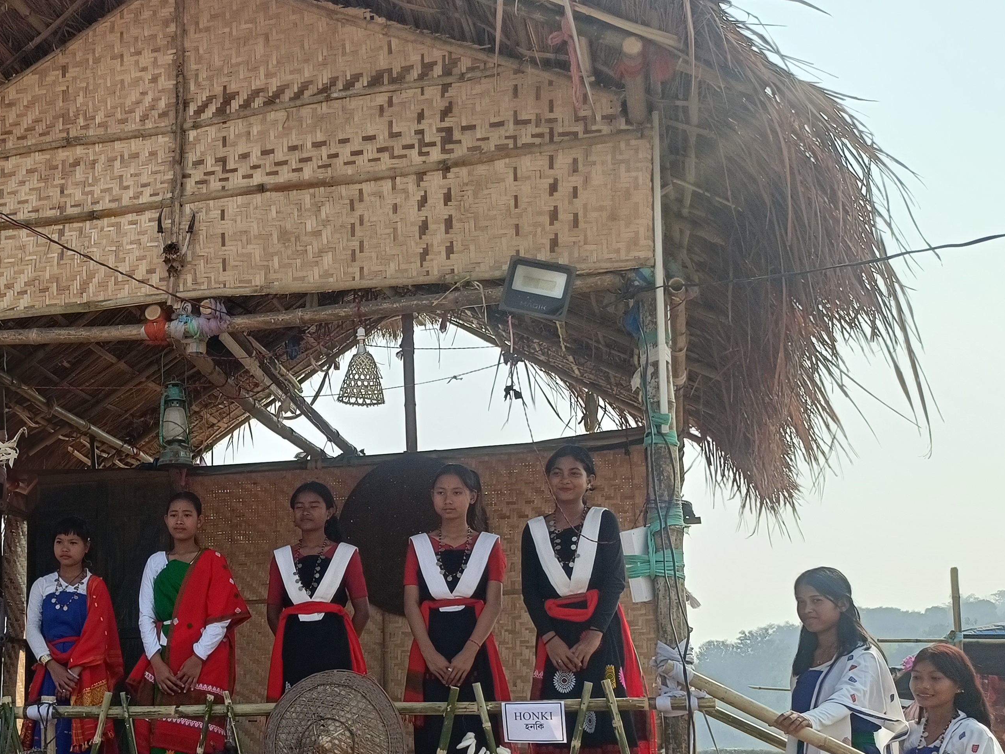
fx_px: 1307
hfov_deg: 40.3
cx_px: 193
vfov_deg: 31.8
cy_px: 534
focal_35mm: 45
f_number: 1.7
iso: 64
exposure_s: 1/684
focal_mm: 4.7
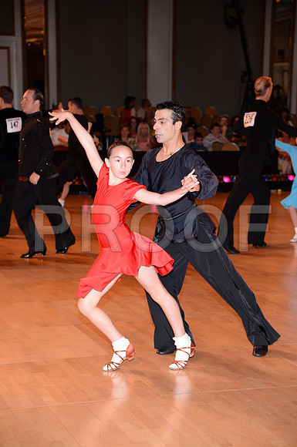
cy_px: 224
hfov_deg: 14.8
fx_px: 1142
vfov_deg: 22.2
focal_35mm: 92
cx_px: 148
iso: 1250
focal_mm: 92
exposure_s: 1/200
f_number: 5
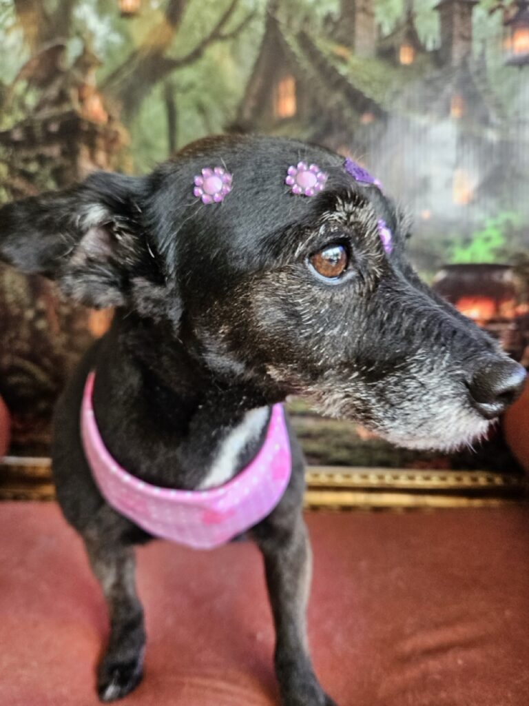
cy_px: 353
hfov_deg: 58.9
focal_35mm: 23
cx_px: 264
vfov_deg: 73.9
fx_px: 469
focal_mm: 5.4
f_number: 1.8
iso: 200
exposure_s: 1/207
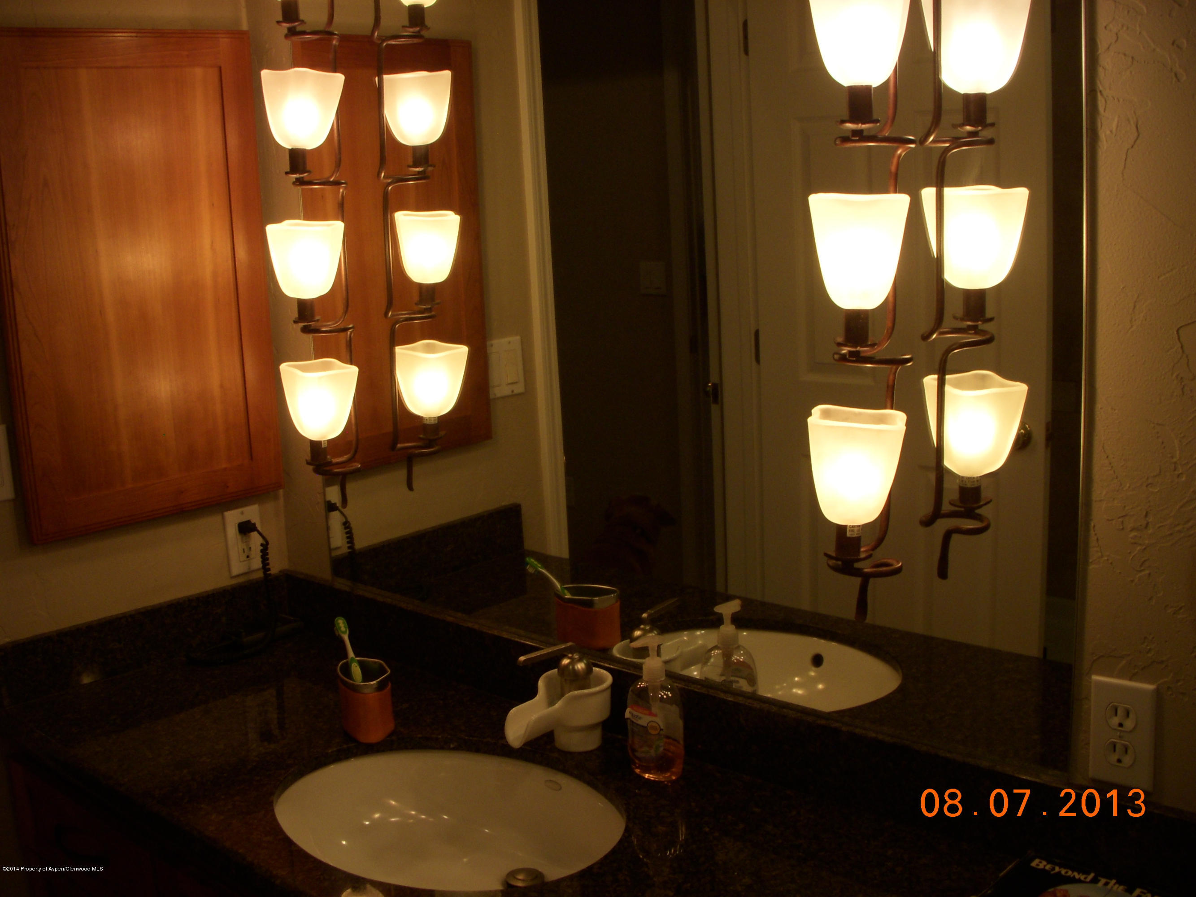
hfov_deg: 49.0
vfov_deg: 37.7
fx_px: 1313
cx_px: 598
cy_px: 448
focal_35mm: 38
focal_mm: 6.3
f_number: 3.3
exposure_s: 1/80
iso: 100
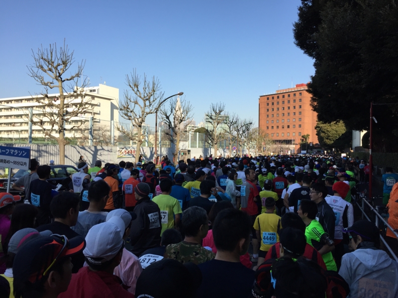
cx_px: 199
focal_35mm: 29
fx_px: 333
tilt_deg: +0.4
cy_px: 149
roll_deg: -0.4
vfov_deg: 48.2
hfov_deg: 61.7
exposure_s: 1/1199
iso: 32
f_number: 2.2
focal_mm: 4.15
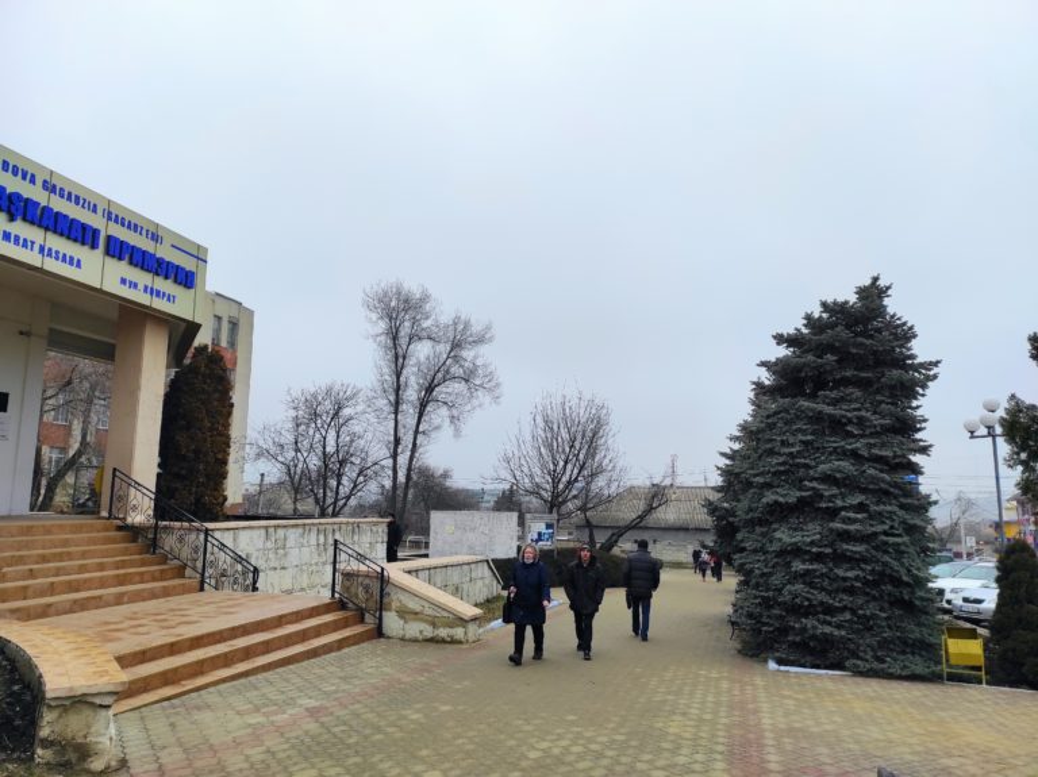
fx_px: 749
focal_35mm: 25
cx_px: 519
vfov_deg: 54.8
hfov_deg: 69.4
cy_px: 388
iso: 100
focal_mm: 5.43
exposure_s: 1/624
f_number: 1.89
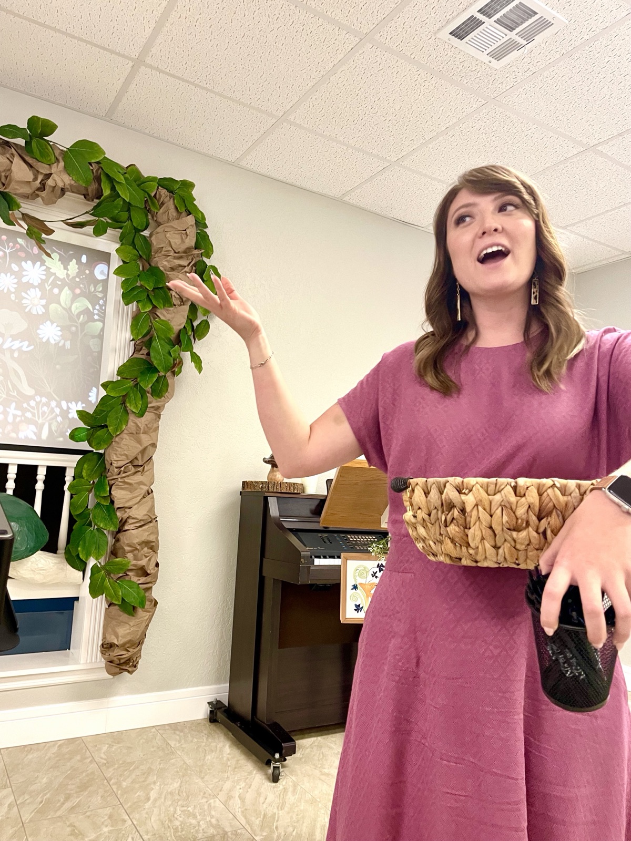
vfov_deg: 67.3
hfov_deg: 53.1
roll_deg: -2.9
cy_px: 420
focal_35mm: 26
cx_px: 316
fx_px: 632
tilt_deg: +6.4
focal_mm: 4.2
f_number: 1.6
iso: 160
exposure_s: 1/60
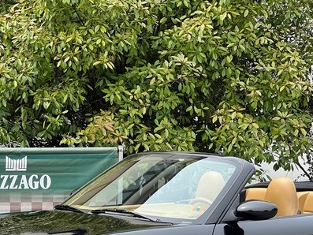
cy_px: 229
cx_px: 163
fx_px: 1402
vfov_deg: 9.5
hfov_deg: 12.7
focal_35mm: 155
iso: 25
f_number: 2.8
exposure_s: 1/164
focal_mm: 9
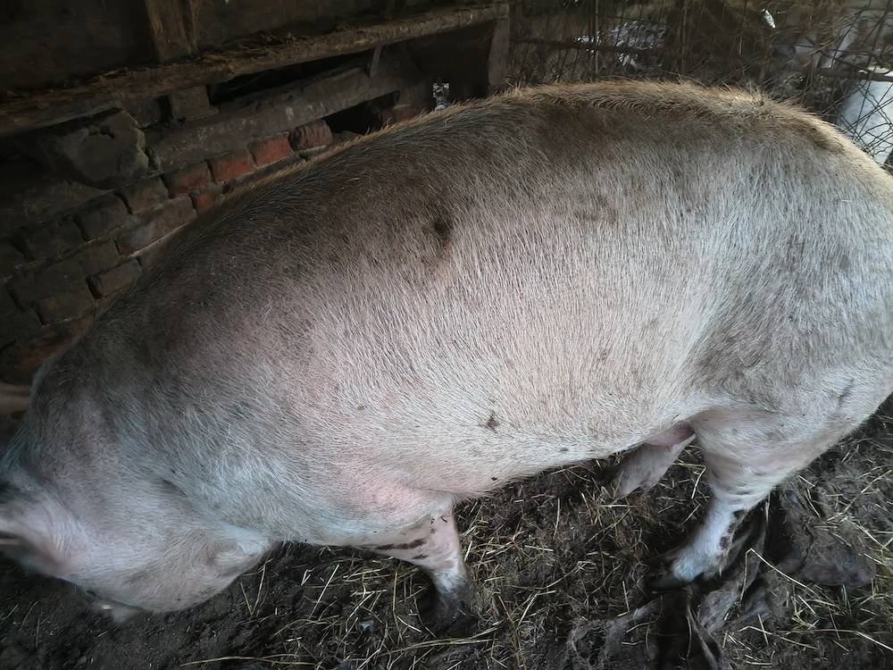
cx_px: 446
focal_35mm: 26
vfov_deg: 53.1
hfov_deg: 67.3
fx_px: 671
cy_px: 335
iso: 3828
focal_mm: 4.81
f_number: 1.8
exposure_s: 1/20
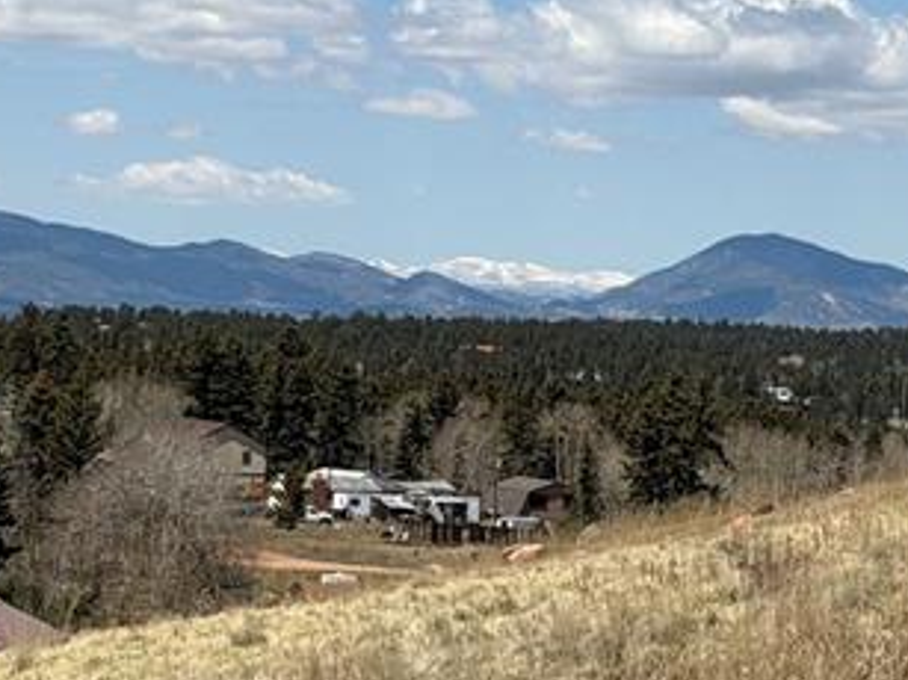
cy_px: 418
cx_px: 432
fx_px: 4195
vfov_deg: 9.3
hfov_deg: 12.4
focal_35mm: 160
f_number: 1.78
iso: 64
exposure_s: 1/8772
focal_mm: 6.76
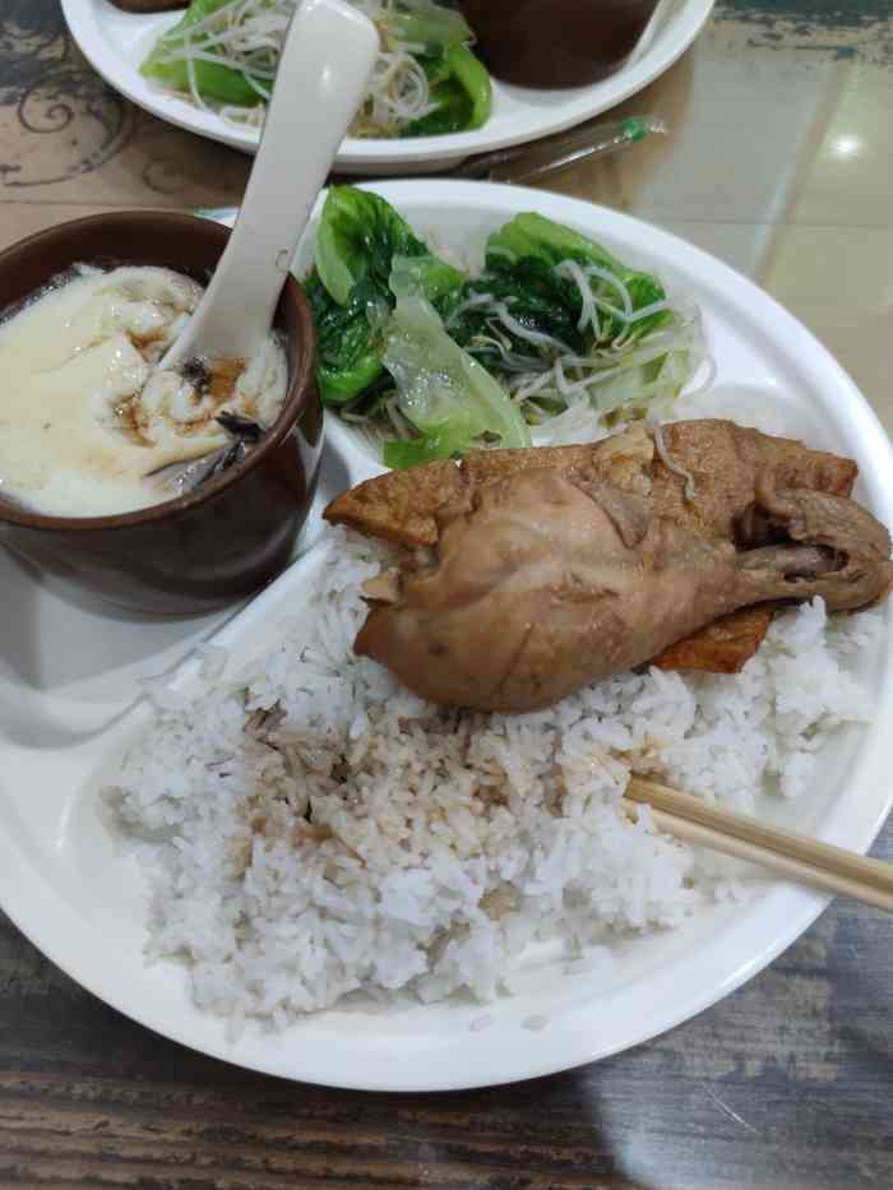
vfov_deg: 71.6
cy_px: 595
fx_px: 825
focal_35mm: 24
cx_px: 446
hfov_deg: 56.8
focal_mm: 6.72
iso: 251
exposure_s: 1/100
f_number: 1.69
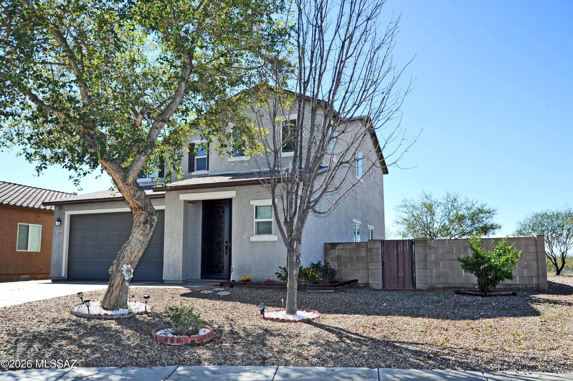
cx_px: 286
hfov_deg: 65.5
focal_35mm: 28
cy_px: 190
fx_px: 445
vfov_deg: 46.3
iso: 200
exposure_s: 1/160
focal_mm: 28
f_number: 10
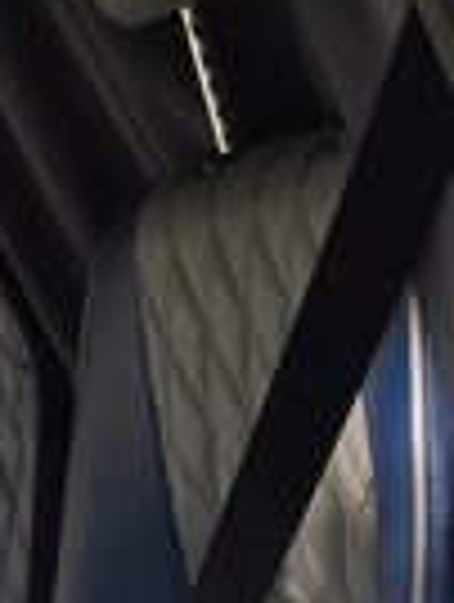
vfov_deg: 17.0
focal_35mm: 107
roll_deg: +28.0
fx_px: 1865
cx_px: -364
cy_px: 837
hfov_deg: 12.6
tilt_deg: -14.7
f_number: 2.2
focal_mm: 4.15
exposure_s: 1/293
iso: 32
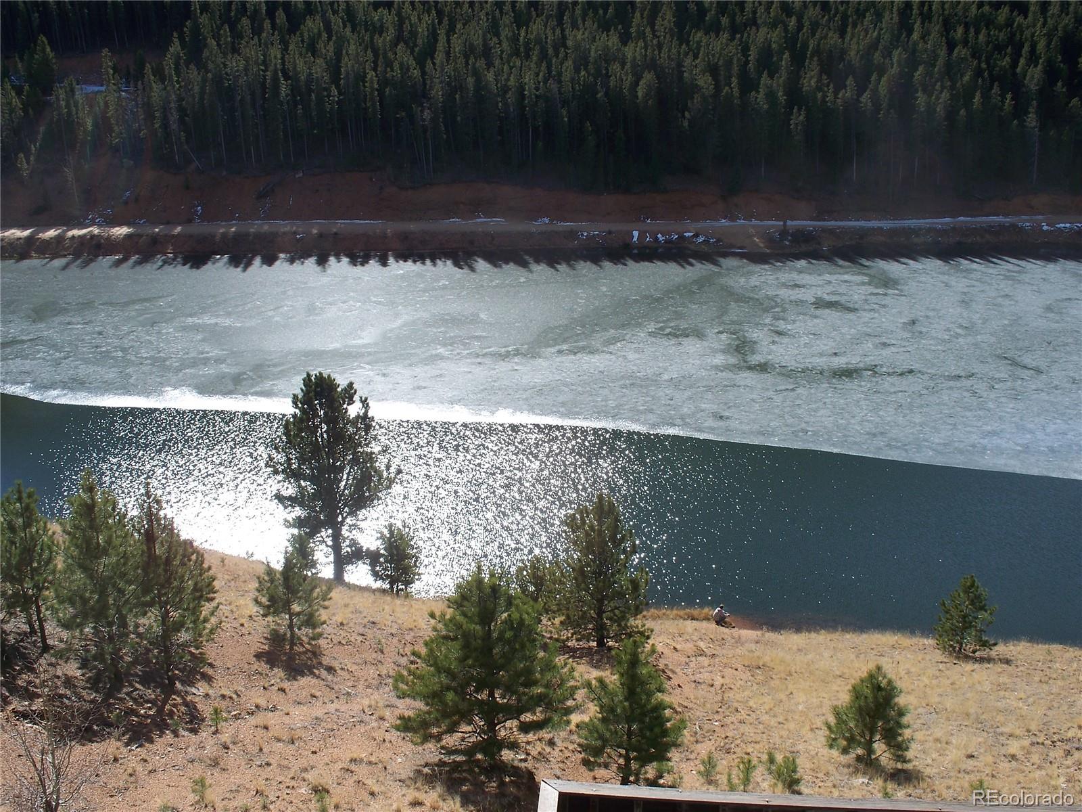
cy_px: 406
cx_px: 541
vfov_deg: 39.7
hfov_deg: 51.4
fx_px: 1125
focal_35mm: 36
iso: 80
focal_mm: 7.54
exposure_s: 1/320
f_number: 5
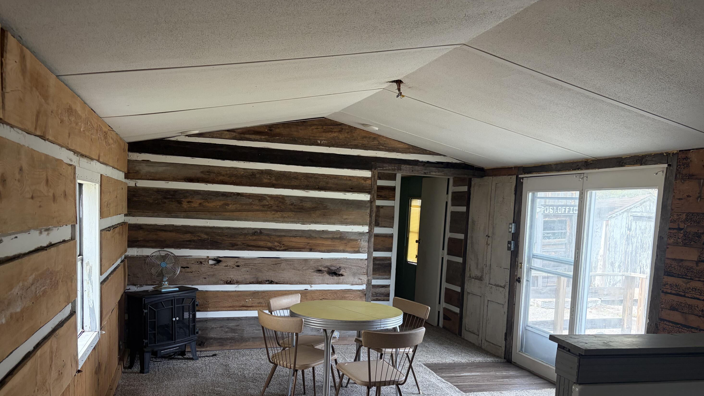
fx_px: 541
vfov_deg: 39.7
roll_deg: -2.1
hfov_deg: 66.1
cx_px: 345
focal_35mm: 29
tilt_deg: -7.6
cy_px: 265
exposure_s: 1/140
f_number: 1.6
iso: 125
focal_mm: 5.96
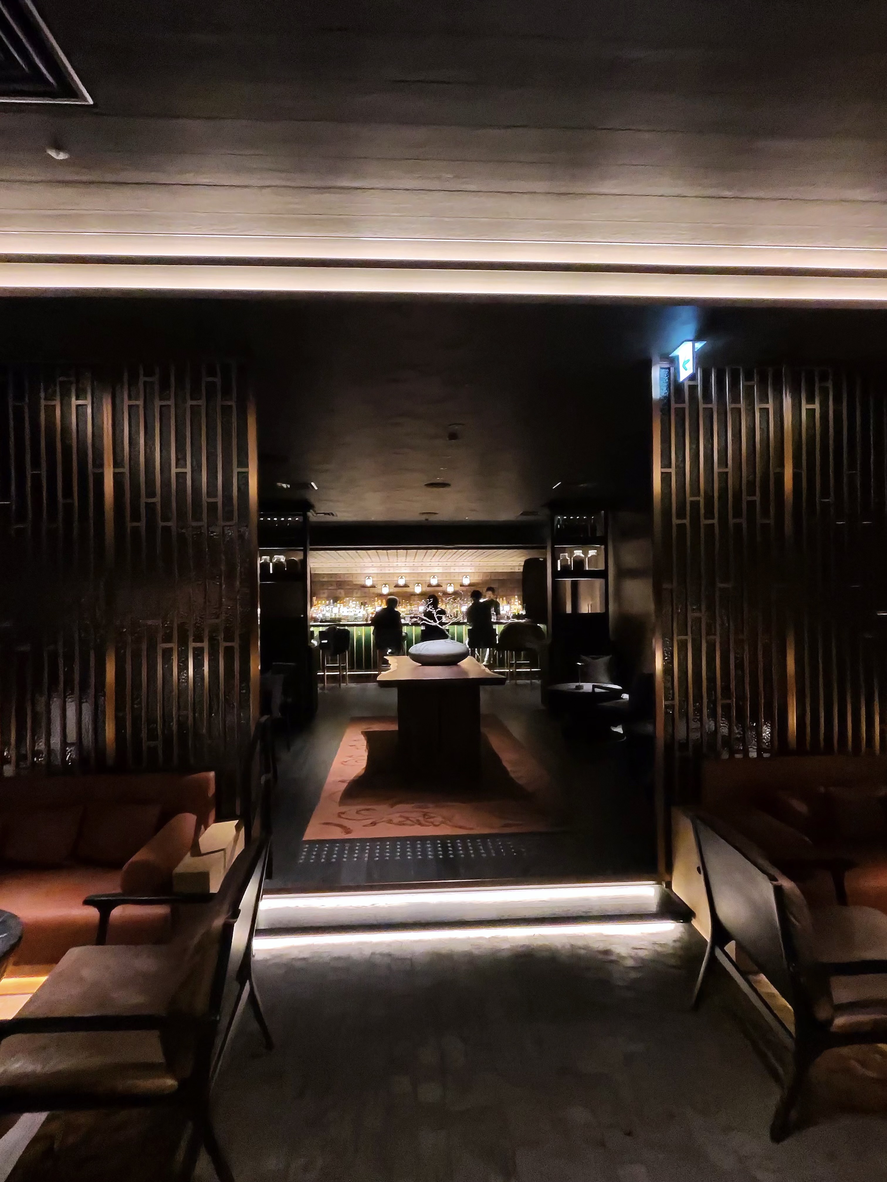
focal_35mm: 13
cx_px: 444
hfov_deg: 89.9
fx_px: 444
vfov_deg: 106.2
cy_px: 591
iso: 789
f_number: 2.2
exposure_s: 1/59.9
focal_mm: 2.24
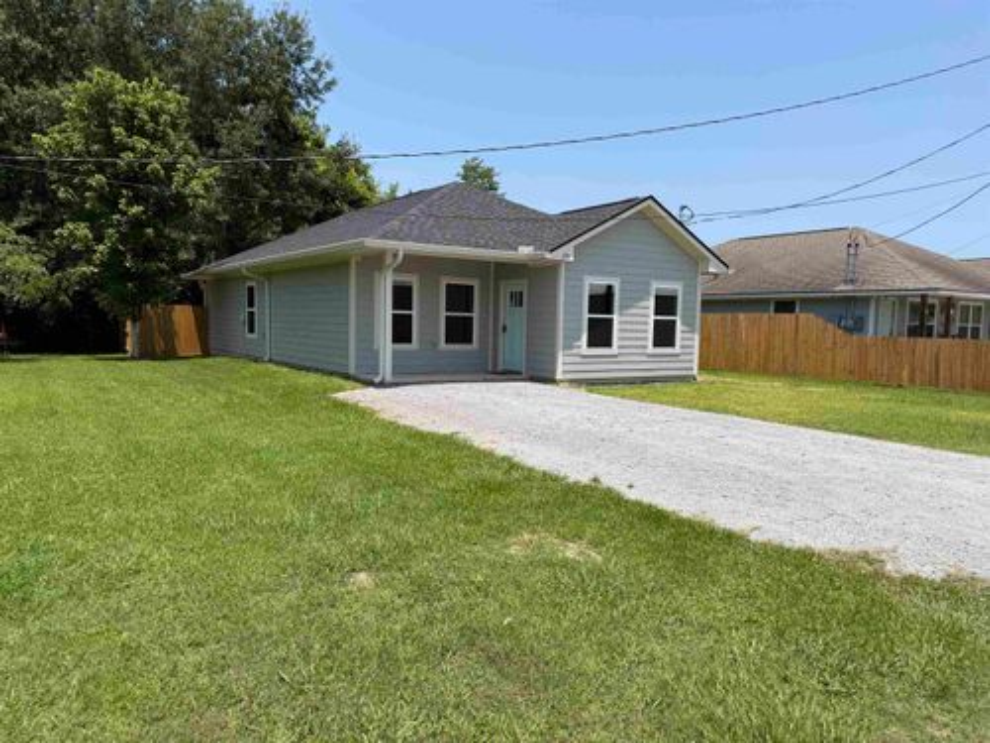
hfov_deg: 71.6
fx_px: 686
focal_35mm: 24
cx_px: 495
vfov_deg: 56.8
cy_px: 372
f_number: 1.78
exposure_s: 1/4673
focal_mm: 6.76
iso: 80
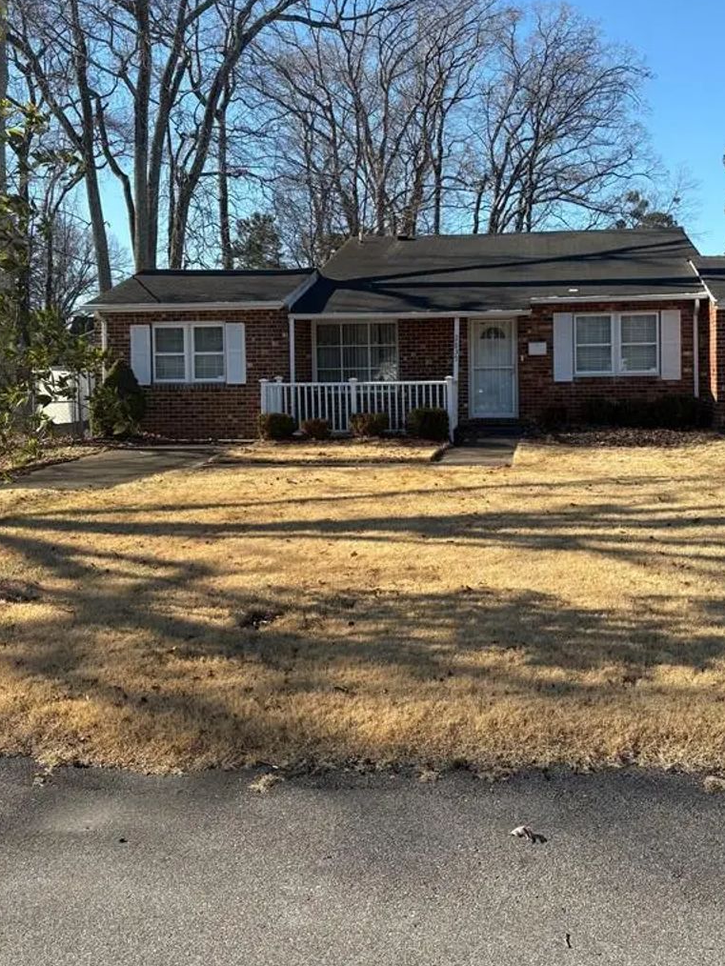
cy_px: 382
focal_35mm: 35
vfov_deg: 52.2
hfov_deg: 40.5
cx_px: 449
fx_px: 977
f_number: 1.6
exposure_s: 1/1751
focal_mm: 5.96
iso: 50
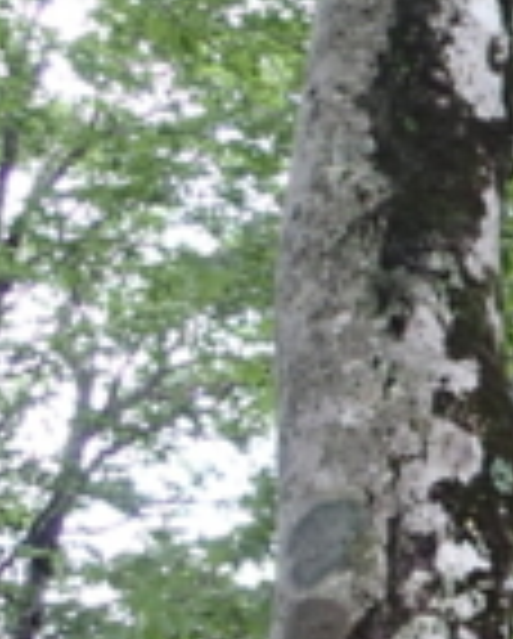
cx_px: 1125
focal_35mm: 137
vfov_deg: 13.4
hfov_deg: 10.2
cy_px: 878
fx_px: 2594
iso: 100
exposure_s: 1/100
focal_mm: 4.5
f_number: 2
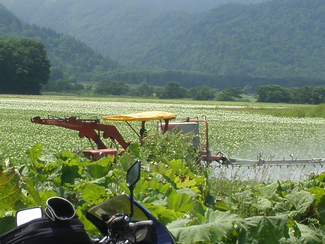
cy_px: 114
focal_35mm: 128
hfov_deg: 15.4
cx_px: 116
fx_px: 1202
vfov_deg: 11.6
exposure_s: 1/320
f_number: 5.6
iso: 64
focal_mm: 6.3
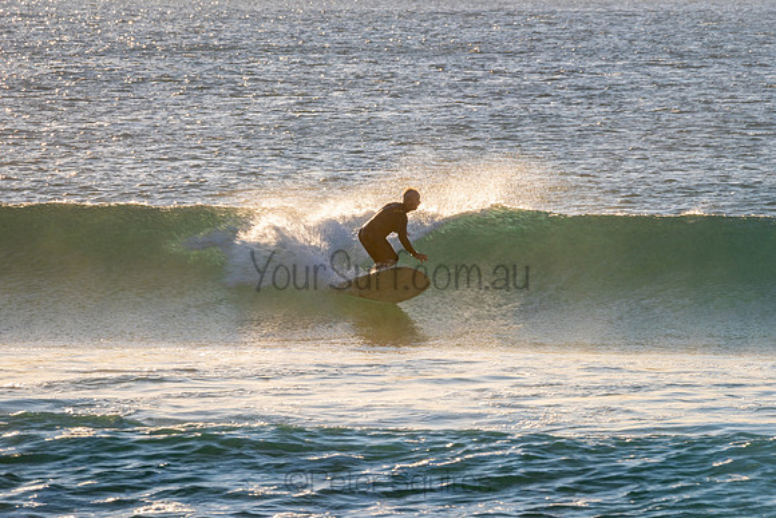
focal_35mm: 532
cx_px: 398
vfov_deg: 2.6
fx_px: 11479
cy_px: 252
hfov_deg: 3.9
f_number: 22
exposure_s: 1/60
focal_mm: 500
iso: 64
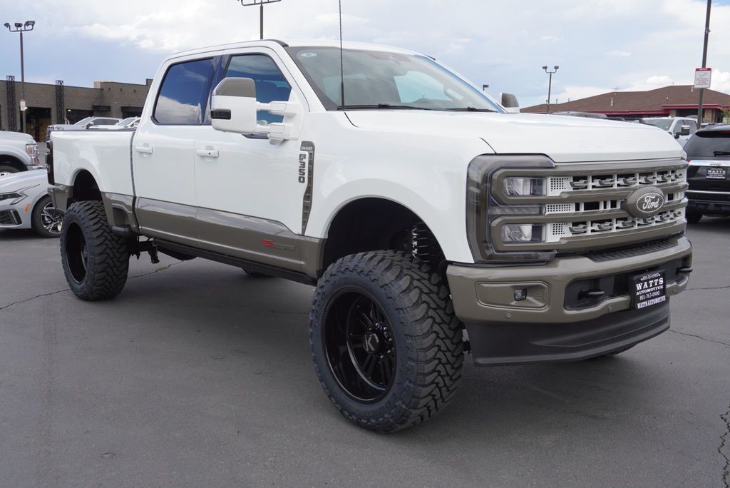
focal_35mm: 36
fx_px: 730
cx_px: 365
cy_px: 244
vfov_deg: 36.9
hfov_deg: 53.1
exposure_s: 1/160
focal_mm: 24
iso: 100
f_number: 7.1
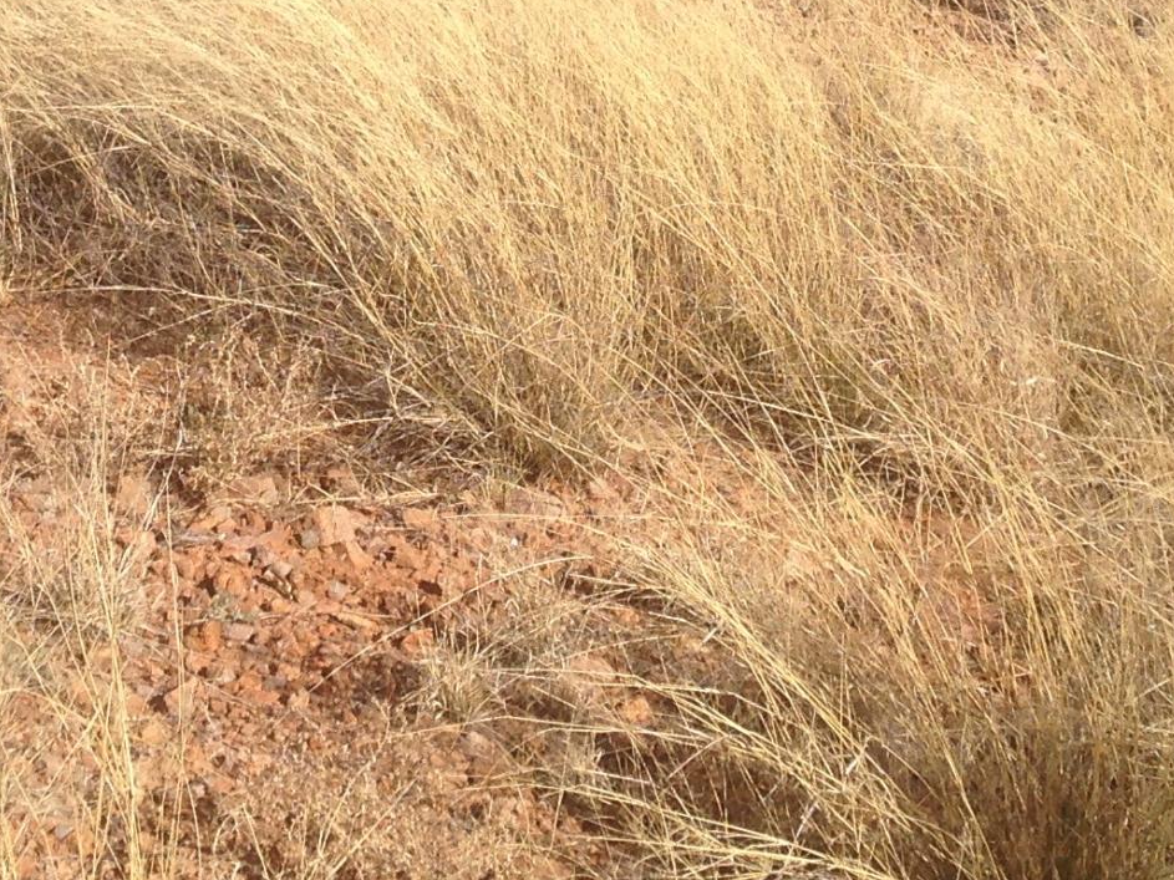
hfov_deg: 18.7
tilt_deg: -11.9
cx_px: 406
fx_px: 3561
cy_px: -188
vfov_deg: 13.7
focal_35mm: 105
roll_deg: +4.7
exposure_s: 1/1808
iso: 50
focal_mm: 4.12
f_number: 2.4
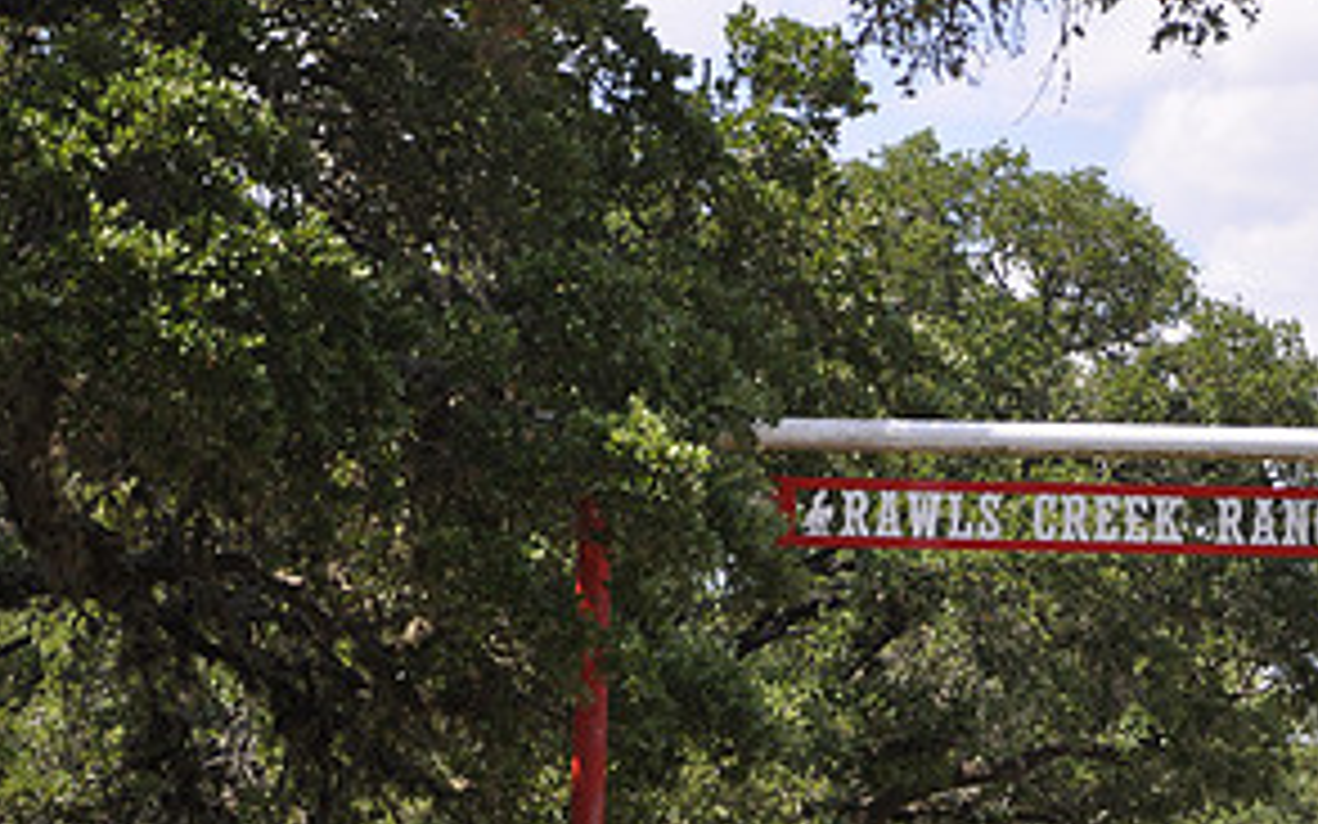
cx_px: 1138
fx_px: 5423
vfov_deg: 8.7
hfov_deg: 13.8
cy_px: 588
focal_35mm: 151
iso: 200
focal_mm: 50
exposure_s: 1/200
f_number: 5
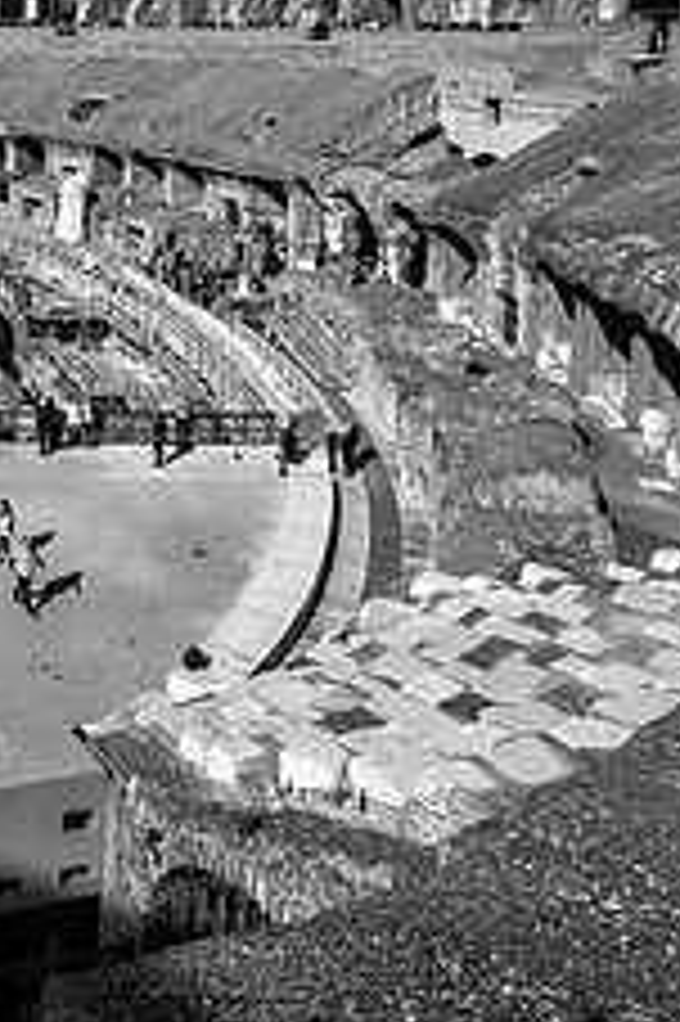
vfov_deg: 46.3
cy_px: 168
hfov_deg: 26.3
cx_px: -302
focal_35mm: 39
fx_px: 1107
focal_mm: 10
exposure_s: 1/110
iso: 160
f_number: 8
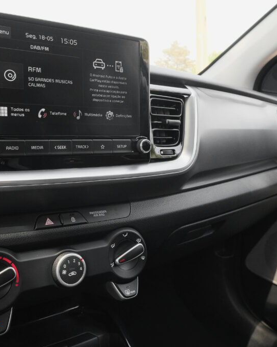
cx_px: 118
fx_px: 379
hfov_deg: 40.0
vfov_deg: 49.1
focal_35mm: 37
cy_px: 175
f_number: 9
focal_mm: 17
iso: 2000
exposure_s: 1/125
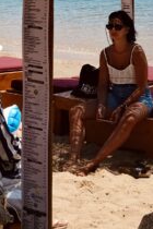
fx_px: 714
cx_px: 110
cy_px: 2
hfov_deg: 12.2
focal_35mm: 112
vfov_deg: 17.8
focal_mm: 15
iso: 160
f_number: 5.6
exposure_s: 1/850
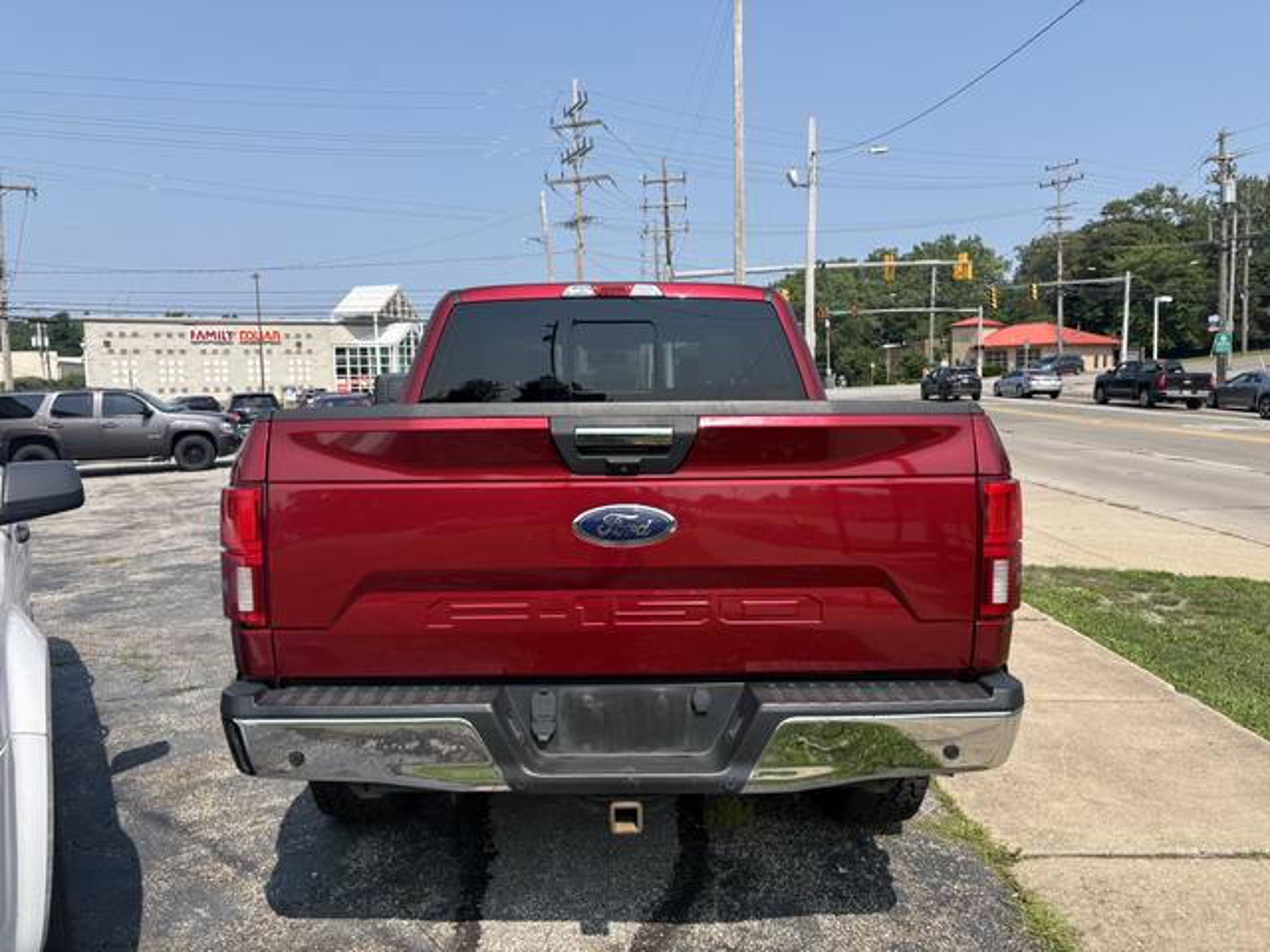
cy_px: 476
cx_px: 635
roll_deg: -0.8
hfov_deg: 67.3
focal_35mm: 26
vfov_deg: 53.1
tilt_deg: -1.3
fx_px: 954
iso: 50
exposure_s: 1/2538
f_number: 1.6
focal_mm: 5.96
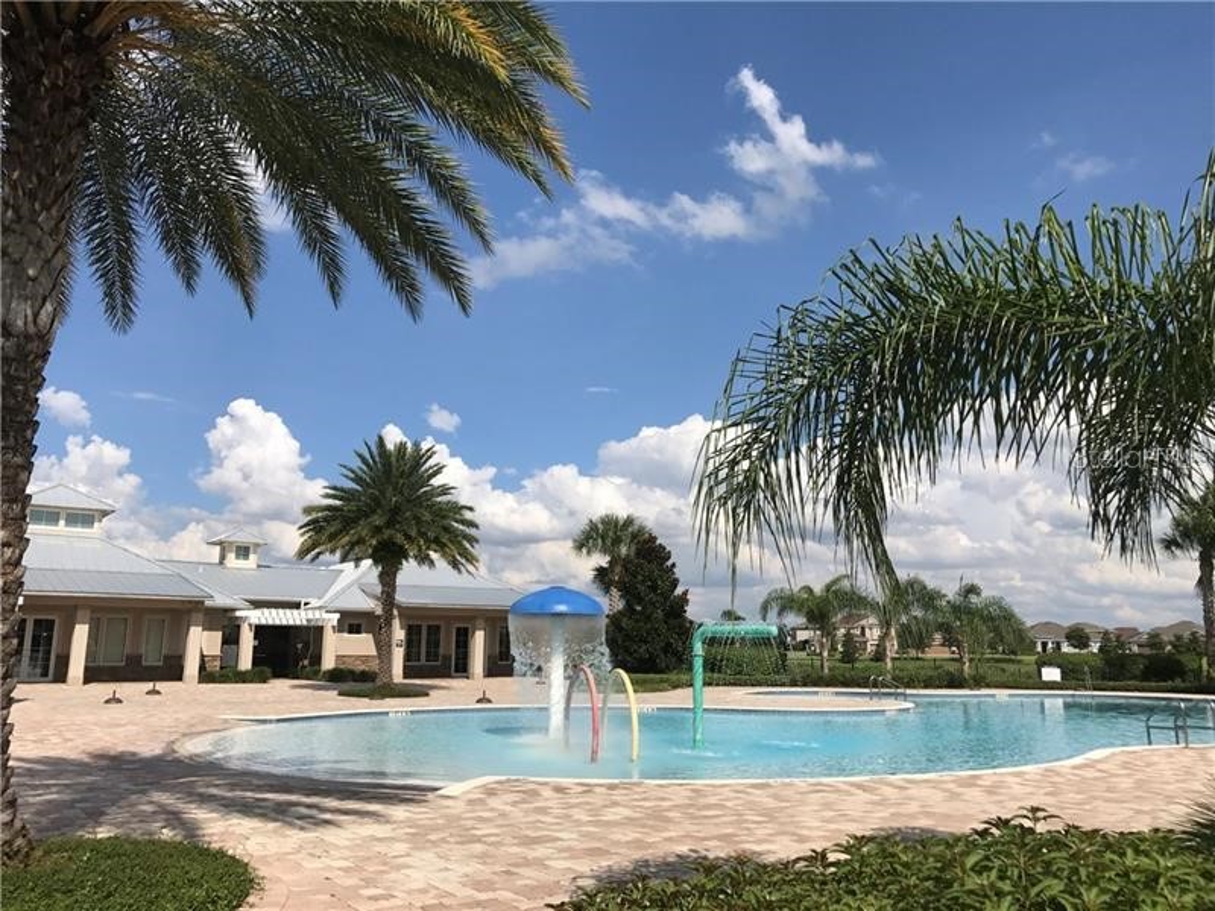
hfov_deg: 63.4
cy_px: 456
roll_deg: -0.7
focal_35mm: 28
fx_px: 983
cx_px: 608
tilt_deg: +11.4
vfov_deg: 49.7
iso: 20
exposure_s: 1/4808
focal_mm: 3.99
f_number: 1.8
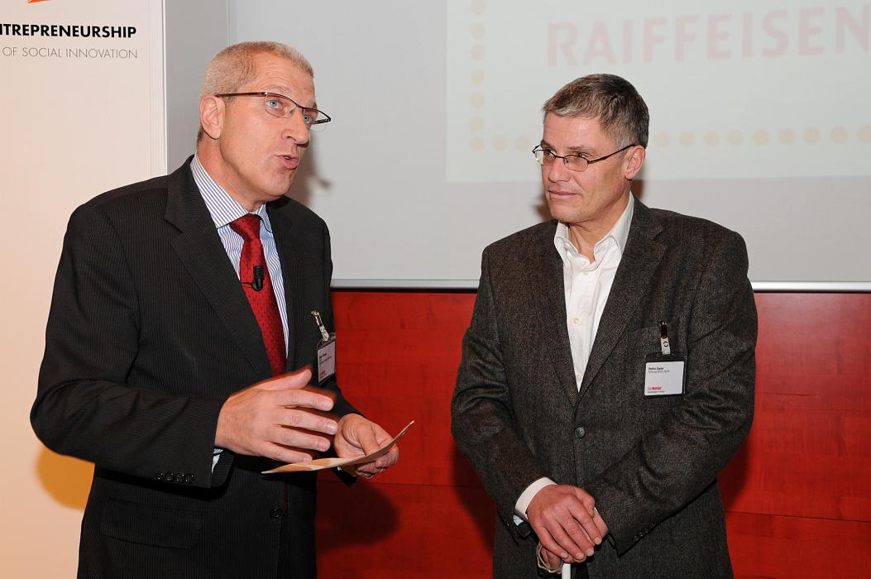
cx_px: 436
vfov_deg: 28.0
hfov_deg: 41.1
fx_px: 1160
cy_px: 290
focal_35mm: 48
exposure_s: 1/60
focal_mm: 32
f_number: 5.6
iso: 400
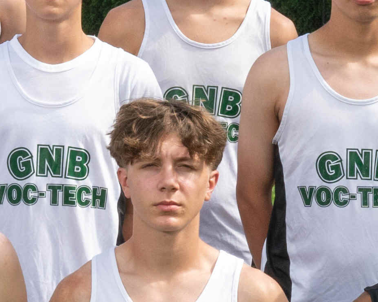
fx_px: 2987
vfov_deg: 5.8
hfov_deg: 7.2
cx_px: -110
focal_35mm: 267
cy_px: 194
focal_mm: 32
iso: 400
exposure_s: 1/200
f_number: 11
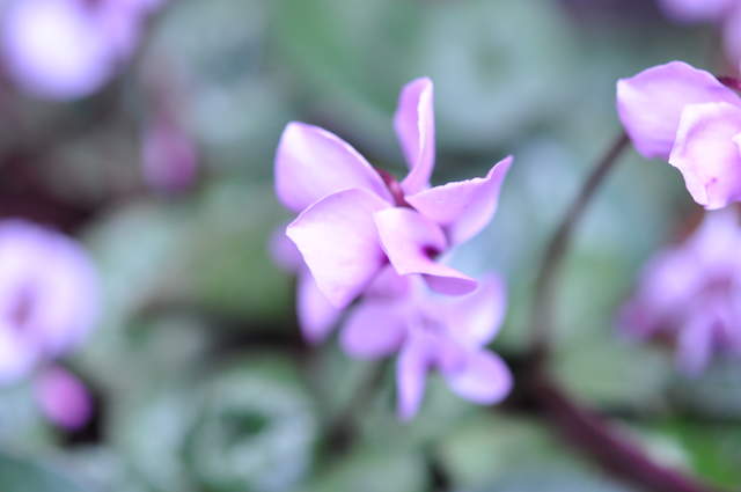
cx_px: 370
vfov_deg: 8.7
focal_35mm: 158
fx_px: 3238
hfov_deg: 13.1
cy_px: 246
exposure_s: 1/13
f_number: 4.5
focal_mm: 105
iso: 640
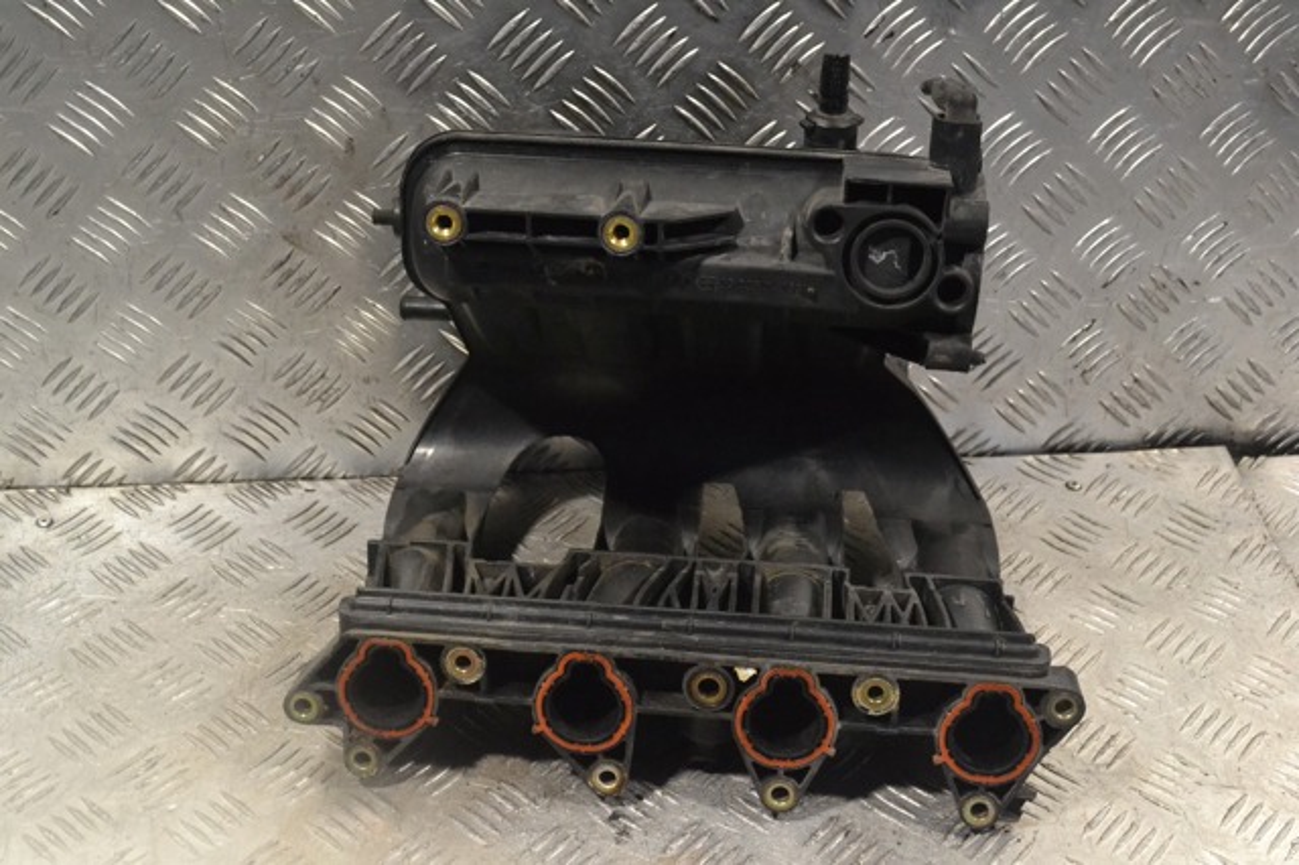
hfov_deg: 38.9
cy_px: 432
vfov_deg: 26.5
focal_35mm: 51
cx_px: 650
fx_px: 1839
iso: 3200
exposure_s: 1/250
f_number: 8
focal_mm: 34
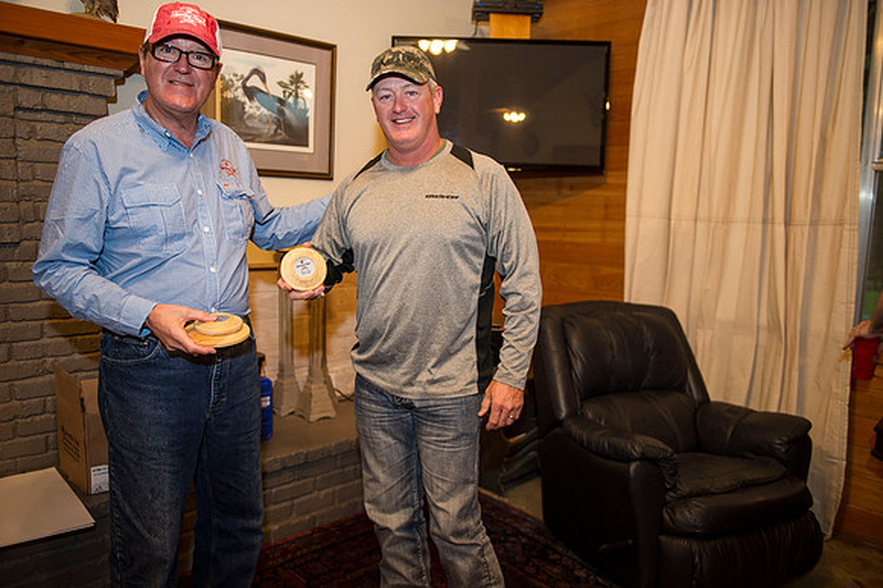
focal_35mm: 28
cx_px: 442
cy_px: 294
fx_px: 686
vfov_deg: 46.4
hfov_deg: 65.5
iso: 1600
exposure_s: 1/100
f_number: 2.8
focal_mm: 28
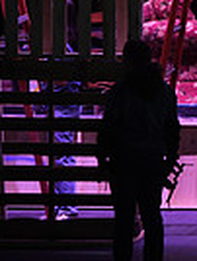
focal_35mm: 831
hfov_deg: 1.8
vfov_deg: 2.4
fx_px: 6286
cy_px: 71
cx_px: 542
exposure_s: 1/500
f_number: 4
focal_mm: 200
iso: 5000
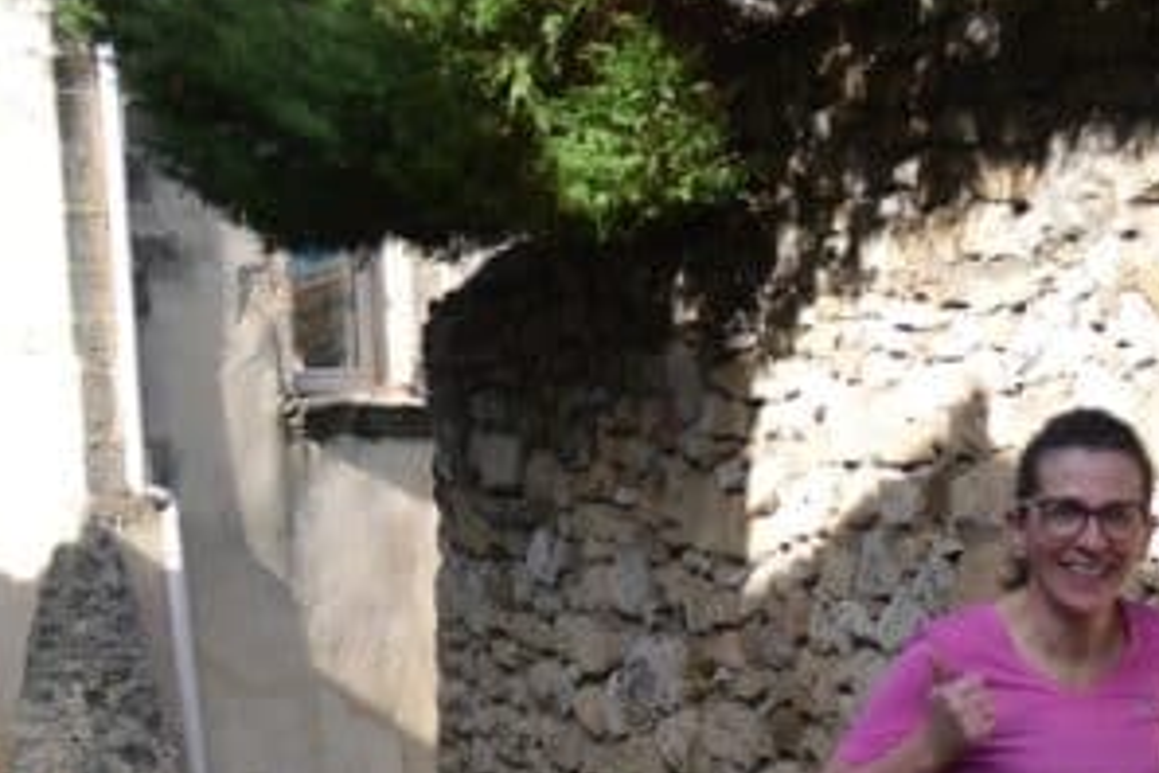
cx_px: 1058
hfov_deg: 16.3
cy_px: 949
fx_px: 3992
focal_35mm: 124
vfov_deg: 10.8
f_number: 4.5
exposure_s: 1/1000
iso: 400
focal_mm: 32
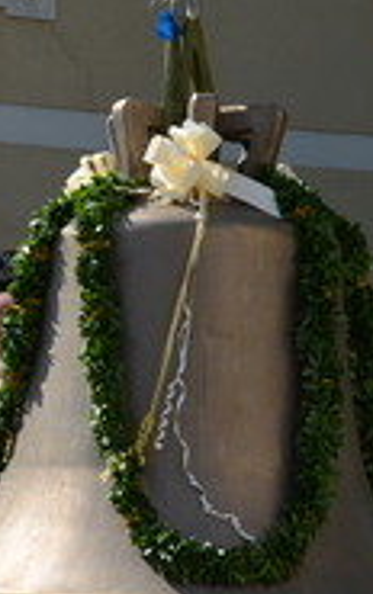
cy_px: 363
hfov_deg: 9.2
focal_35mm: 141
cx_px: -58
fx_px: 2288
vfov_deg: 14.8
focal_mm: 38
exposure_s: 1/250
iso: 100
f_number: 8
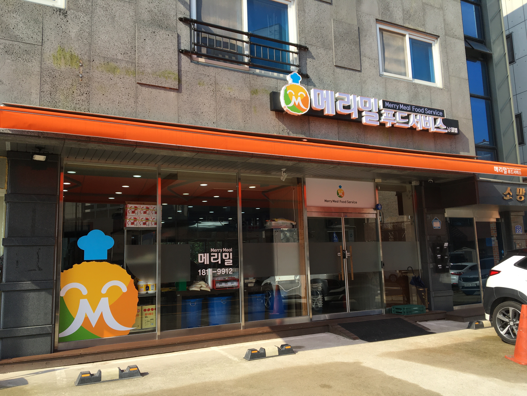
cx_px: 264
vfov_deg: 48.2
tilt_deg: +7.0
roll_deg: +2.2
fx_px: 442
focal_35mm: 29
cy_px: 198
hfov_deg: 61.7
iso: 25
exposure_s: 1/739
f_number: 2.2
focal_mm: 4.15
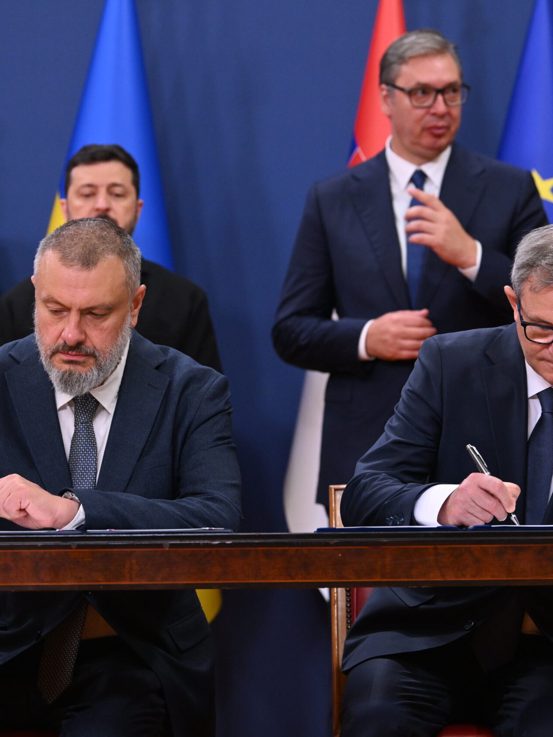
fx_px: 3152
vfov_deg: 13.3
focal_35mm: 148
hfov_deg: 10.0
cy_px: 370
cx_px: 238
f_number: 4
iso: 3200
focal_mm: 102
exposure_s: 1/400
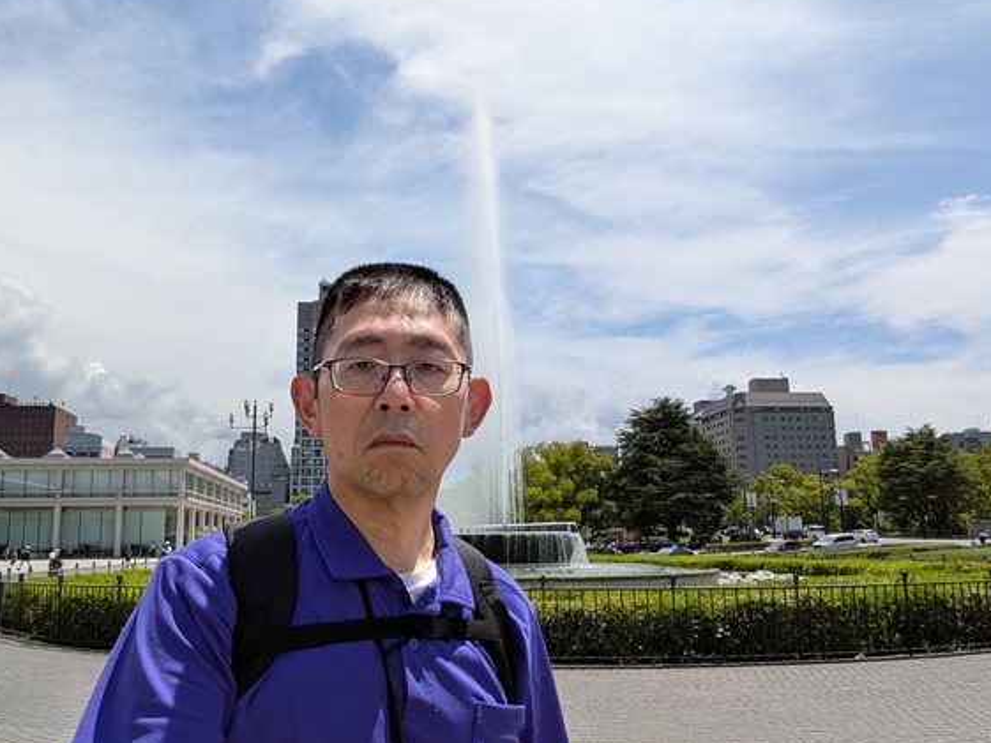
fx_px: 830
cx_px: 478
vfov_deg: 48.2
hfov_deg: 61.6
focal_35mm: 29
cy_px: 375
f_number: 2.2
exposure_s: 1/2237
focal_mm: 2.74
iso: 48
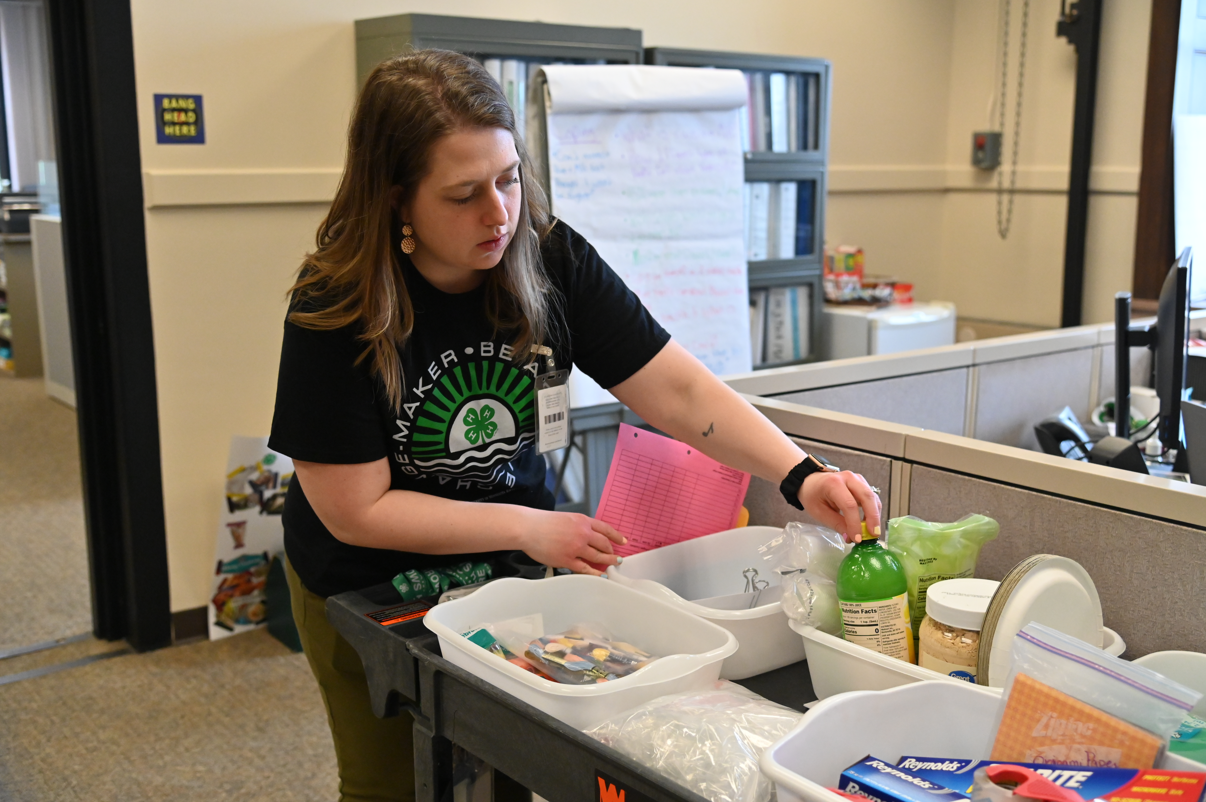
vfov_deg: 35.0
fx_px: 1272
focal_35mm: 38
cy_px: 401
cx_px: 603
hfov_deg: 50.7
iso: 5000
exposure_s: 1/800
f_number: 4
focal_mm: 38
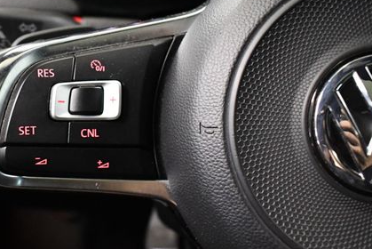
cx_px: 95
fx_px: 569
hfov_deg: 35.5
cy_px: 106
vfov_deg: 24.6
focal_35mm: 55
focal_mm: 18
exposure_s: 1/60
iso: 3600
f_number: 3.5
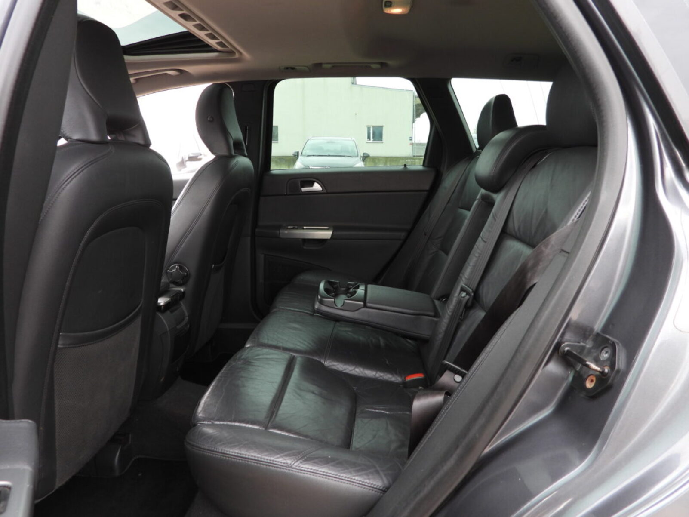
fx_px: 478
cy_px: 258
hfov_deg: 71.6
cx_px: 344
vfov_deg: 56.8
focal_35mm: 24
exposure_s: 1/40
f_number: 2.8
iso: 100
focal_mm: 4.3
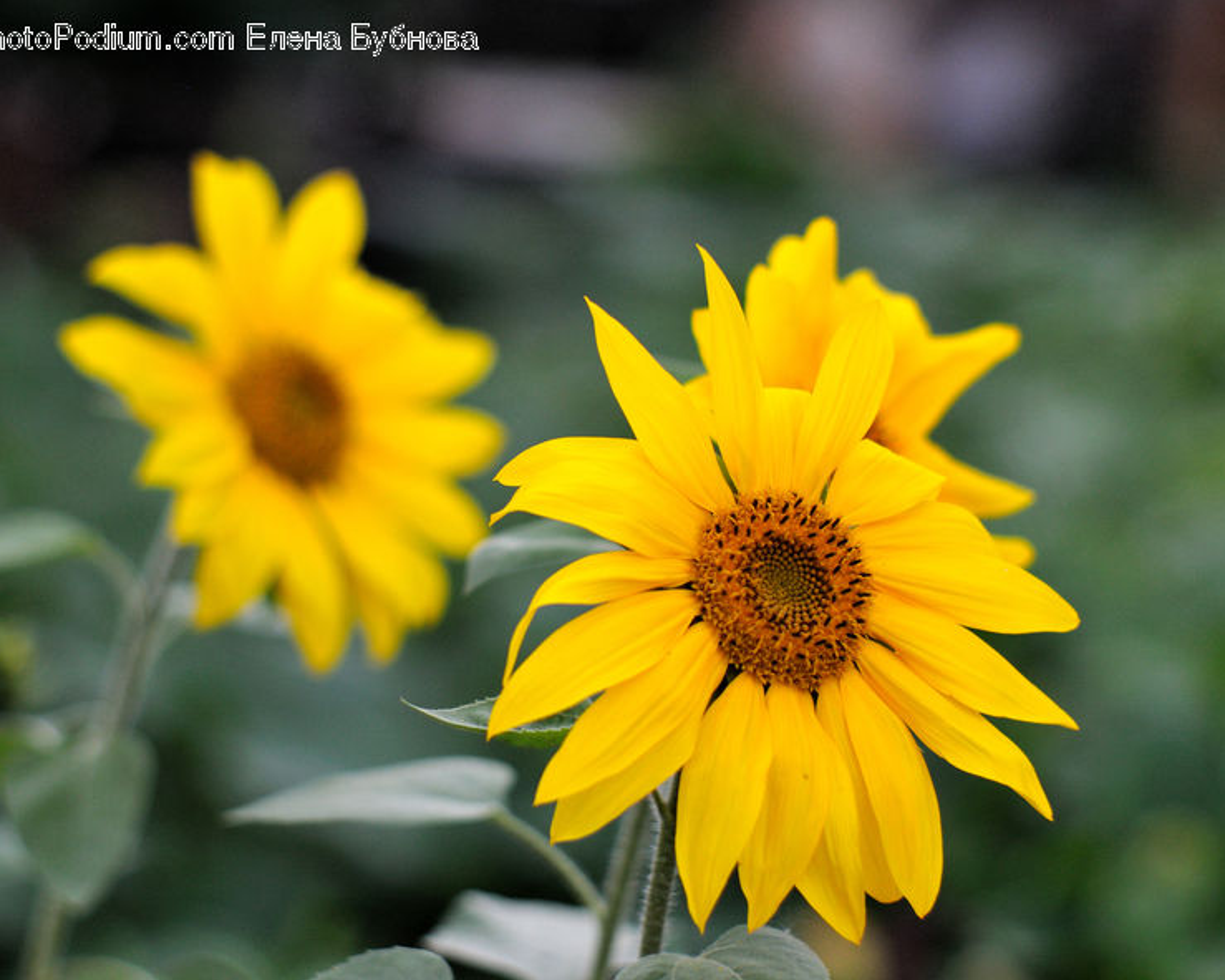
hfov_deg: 13.2
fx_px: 5277
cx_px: 560
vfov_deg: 10.6
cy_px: 493
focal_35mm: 146
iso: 320
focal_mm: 85
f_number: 1.4
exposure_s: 1/320
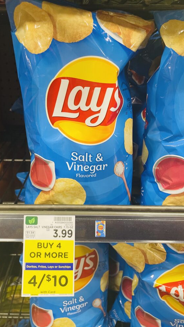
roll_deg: -0.5
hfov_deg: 40.2
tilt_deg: -27.5
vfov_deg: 66.1
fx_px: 251
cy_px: 162
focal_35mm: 29
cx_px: 82
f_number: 1.6
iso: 200
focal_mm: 4.2
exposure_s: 1/60
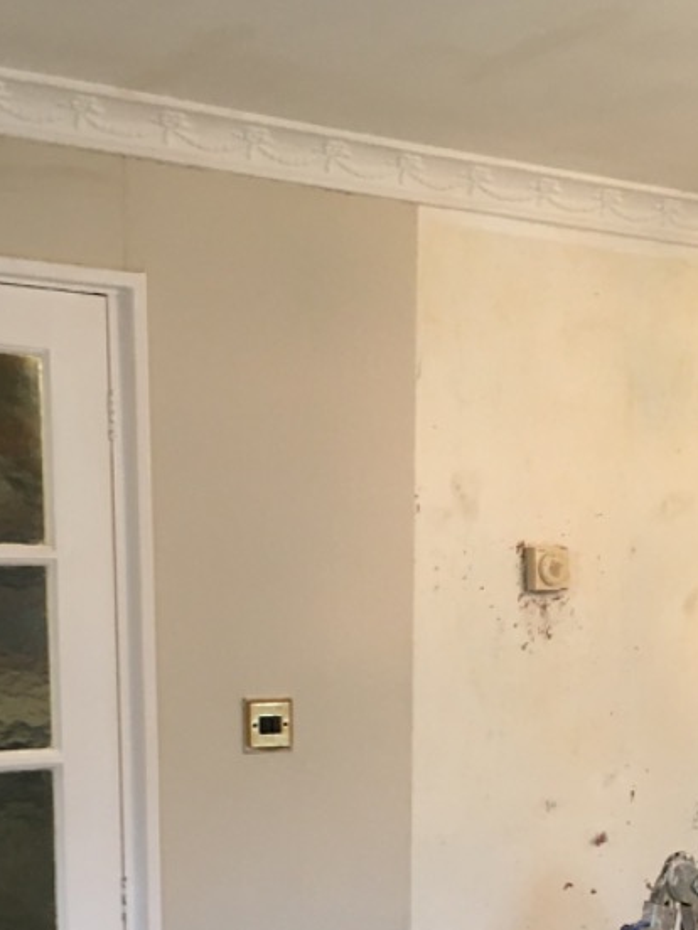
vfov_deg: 29.6
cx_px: 506
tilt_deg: -7.8
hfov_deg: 23.1
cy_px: 820
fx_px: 1694
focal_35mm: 63
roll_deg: +0.6
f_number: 2.2
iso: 125
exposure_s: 1/33
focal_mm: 4.15
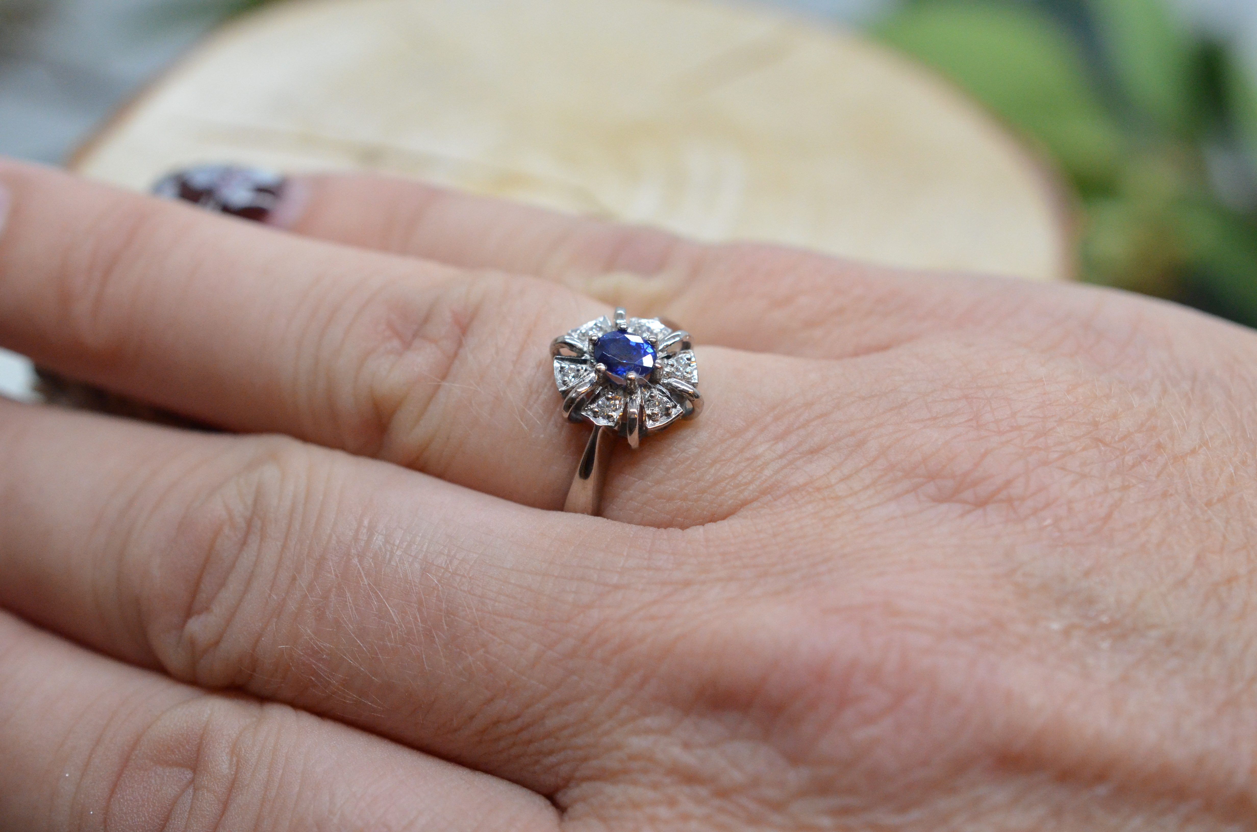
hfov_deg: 33.5
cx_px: 628
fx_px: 2091
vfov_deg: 22.5
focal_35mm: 60
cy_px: 416
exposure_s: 1/1000
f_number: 6.3
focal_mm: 40
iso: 3200
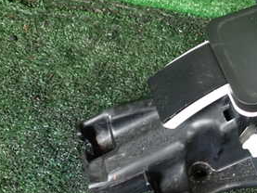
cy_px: 33
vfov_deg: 22.2
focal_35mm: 65
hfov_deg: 27.6
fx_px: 483
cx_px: 273
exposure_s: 1/50
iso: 200
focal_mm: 5.4
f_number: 2.3
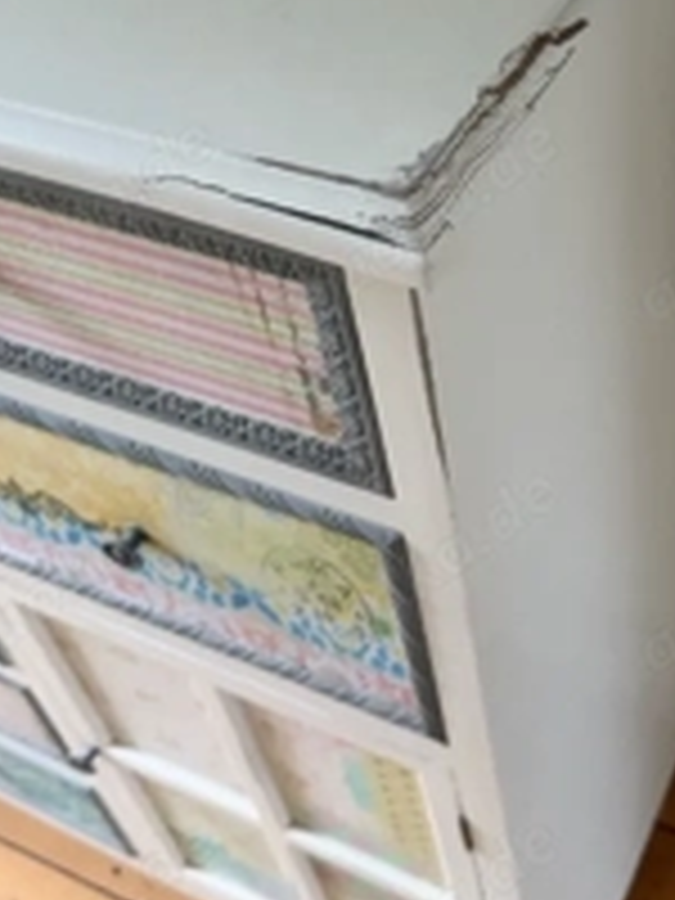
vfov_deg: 39.0
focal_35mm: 48
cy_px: 270
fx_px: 1248
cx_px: 522
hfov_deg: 29.7
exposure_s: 1/60
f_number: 1.78
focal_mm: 6.76
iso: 400
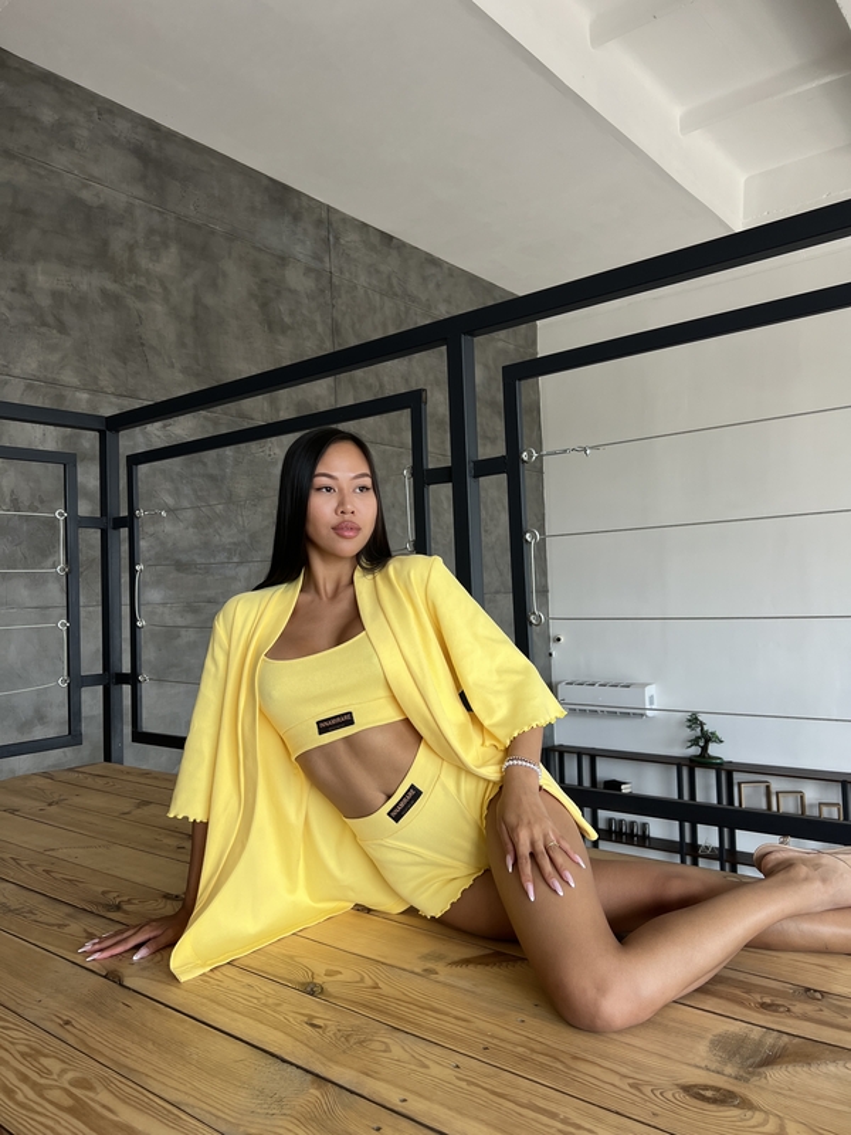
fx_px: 852
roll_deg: +1.9
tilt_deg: +1.0
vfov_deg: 67.3
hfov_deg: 53.1
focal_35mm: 26
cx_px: 426
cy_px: 568
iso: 40
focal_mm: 5.7
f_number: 1.5
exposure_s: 1/121
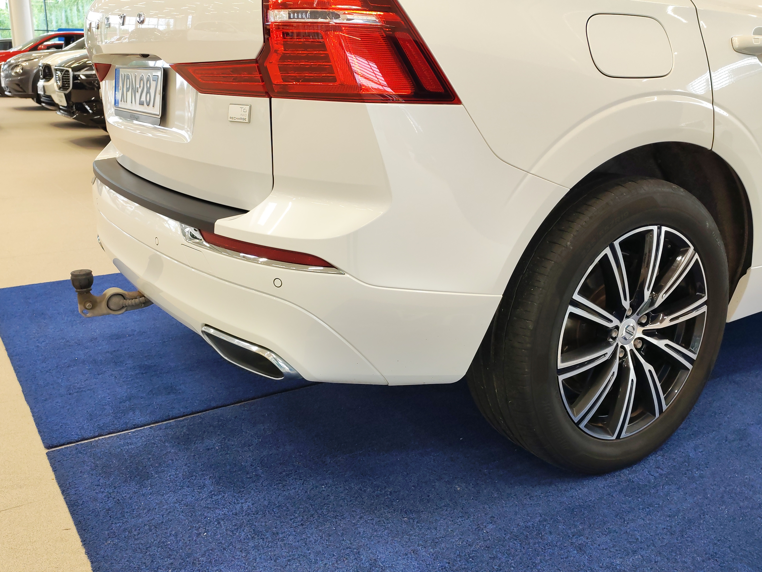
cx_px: 381
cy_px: 286
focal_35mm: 34
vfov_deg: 41.8
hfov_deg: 54.0
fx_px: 748
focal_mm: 6.12
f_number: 1.9
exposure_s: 1/100
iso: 400
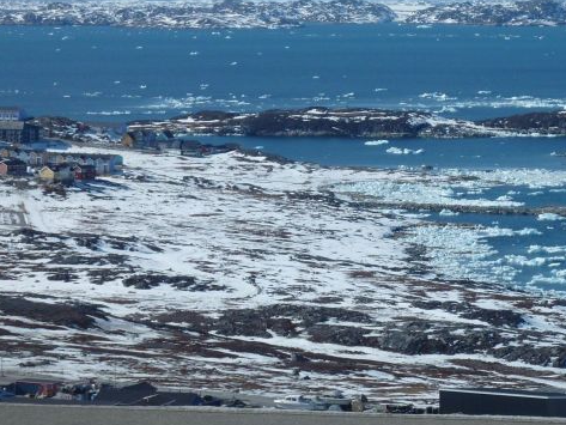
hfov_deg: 11.2
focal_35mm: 176
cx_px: 474
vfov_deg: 8.4
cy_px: 170
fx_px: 2878
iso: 80
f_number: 6.3
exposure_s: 1/640
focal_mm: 17
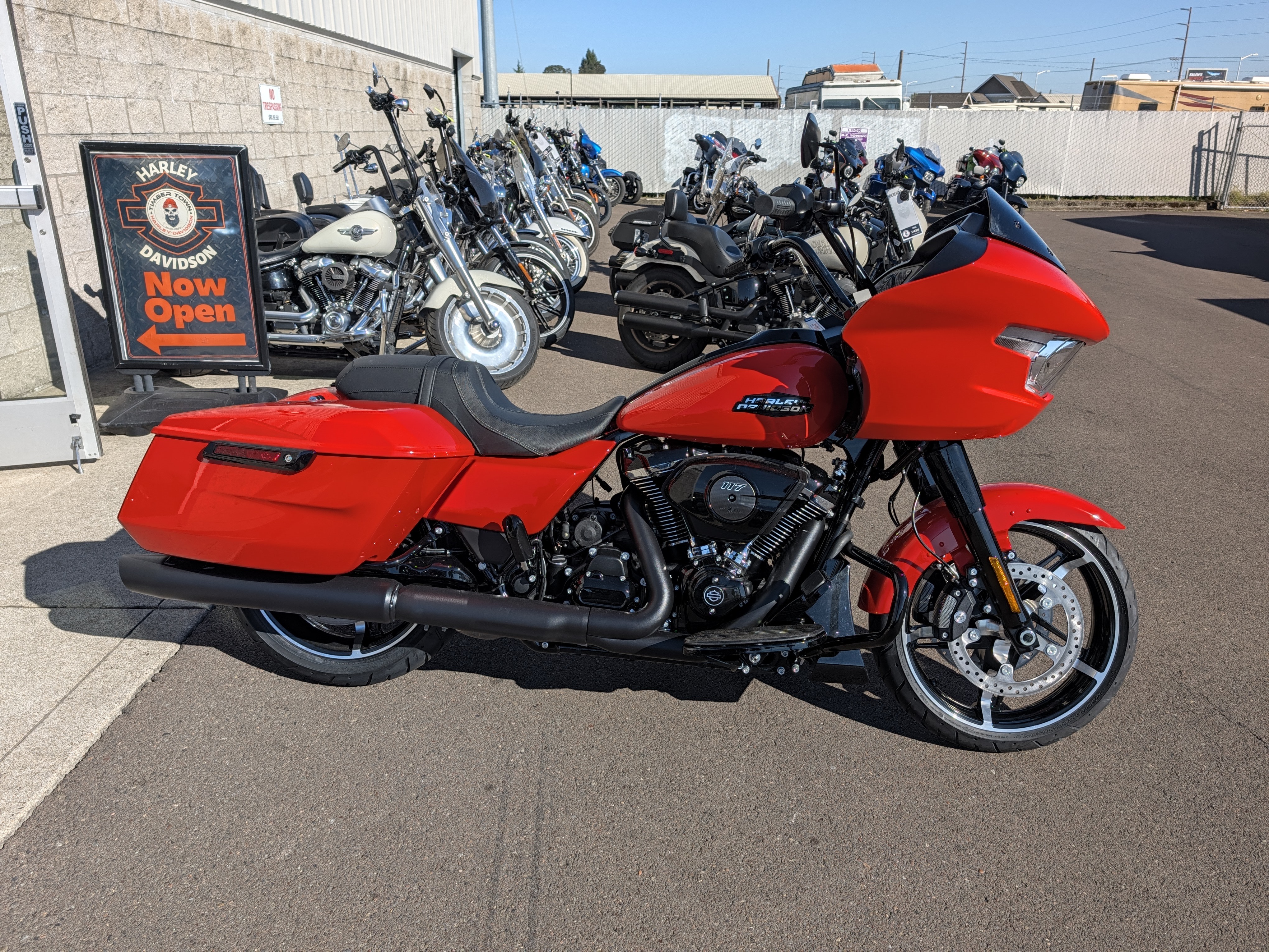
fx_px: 880
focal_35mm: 24
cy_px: 476
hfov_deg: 71.6
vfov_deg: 56.9
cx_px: 634
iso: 24
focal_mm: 6.9
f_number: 1.68
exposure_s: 1/16393
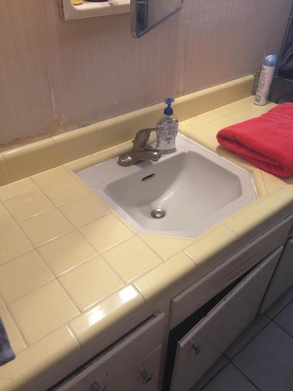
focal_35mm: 29
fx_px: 327
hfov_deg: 48.2
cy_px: 196
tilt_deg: -37.7
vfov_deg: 61.7
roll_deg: -2.5
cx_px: 146
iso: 40
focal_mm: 4.15
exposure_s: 1/15
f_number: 2.2
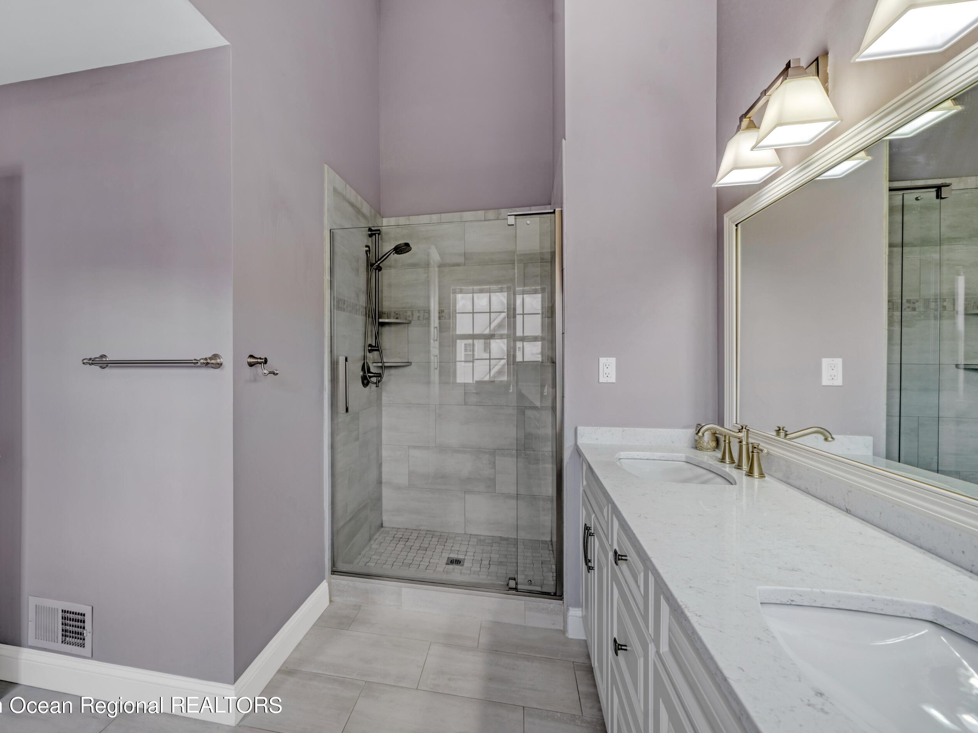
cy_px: 353
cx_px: 409
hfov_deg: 93.7
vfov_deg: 78.1
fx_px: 452
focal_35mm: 16
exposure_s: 1/15
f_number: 8
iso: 100
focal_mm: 14
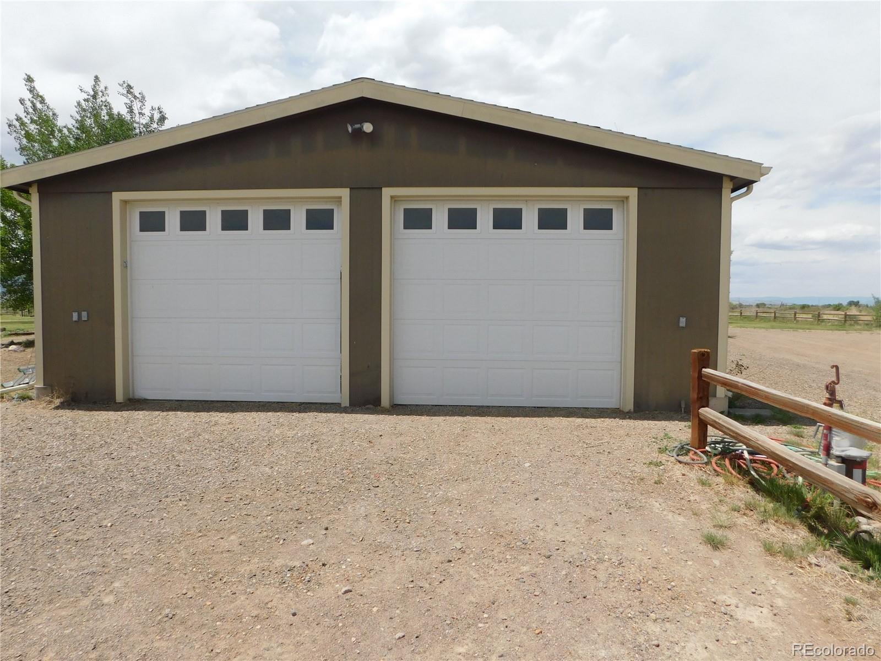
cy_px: 330
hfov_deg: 73.9
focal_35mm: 23
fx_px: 585
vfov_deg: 58.9
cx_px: 440
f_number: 6
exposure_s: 1/640
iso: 125
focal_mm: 4
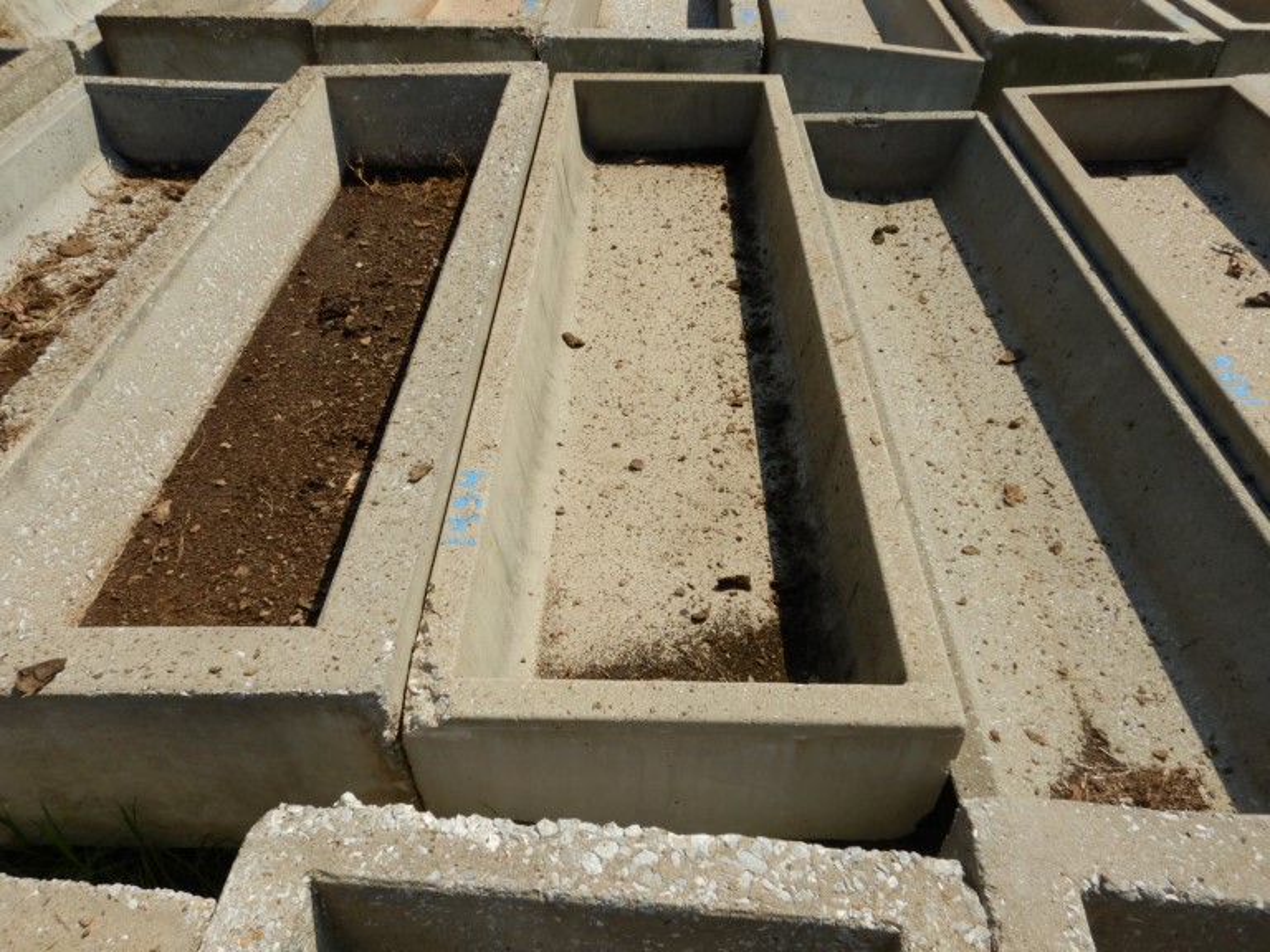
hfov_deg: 71.6
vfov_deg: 56.8
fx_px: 881
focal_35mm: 24
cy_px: 476
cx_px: 635
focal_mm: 4.3
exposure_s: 1/1250
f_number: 4.1
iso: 125
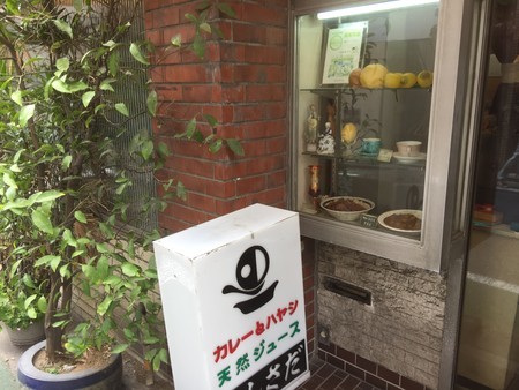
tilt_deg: -9.8
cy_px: 195
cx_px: 260
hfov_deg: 61.6
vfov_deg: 48.3
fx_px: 435
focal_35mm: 29
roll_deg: +1.9
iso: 32
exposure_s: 1/120
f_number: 2.2
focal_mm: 4.15
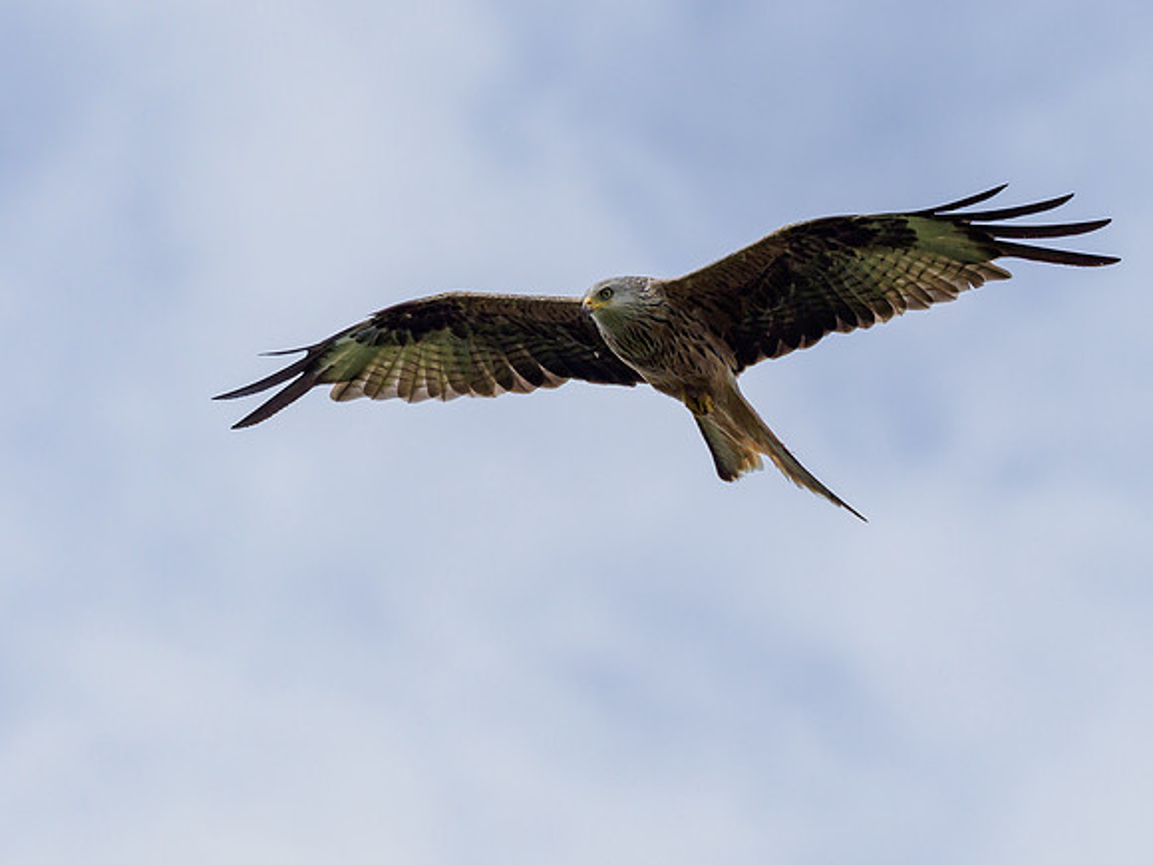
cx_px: 576
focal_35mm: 896
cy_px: 430
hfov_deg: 2.2
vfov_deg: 1.7
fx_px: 29833
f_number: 6.3
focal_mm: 300
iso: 200
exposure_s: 1/2000
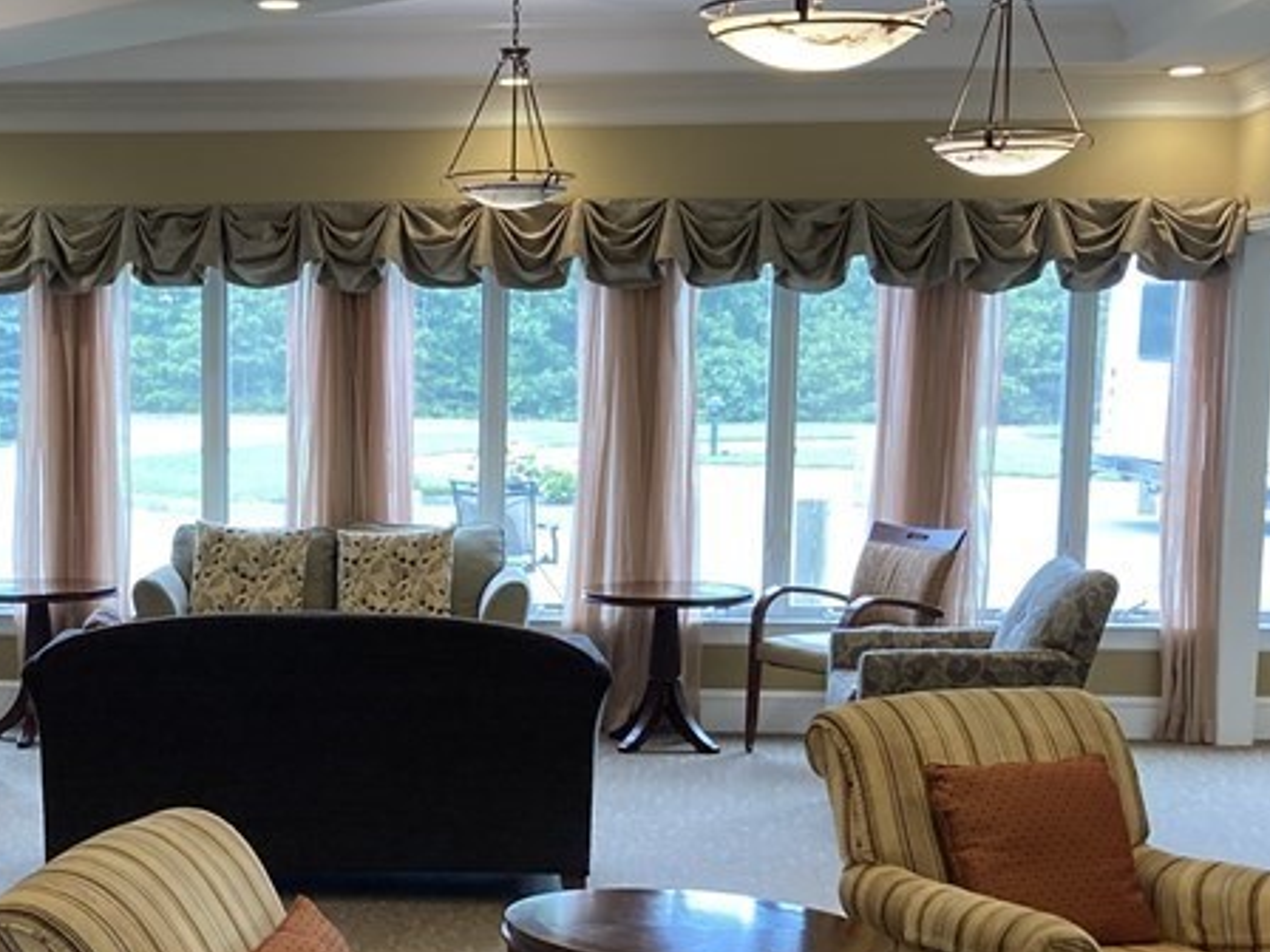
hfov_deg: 29.5
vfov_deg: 22.7
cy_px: 720
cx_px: 227
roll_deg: -0.1
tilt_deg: -8.3
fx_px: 2348
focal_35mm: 64
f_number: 1.8
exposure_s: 1/60
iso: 80
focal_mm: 3.99
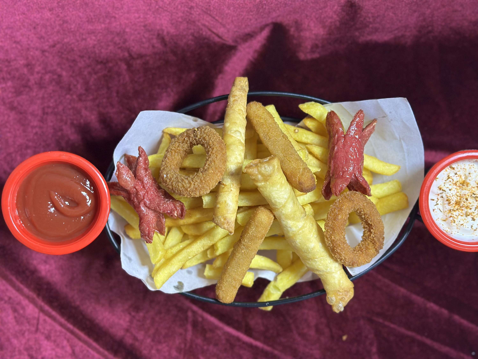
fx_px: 663
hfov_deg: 39.7
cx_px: 239
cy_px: 180
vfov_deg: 30.3
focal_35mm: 48
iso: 160
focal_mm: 6.86
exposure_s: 1/50
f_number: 1.78
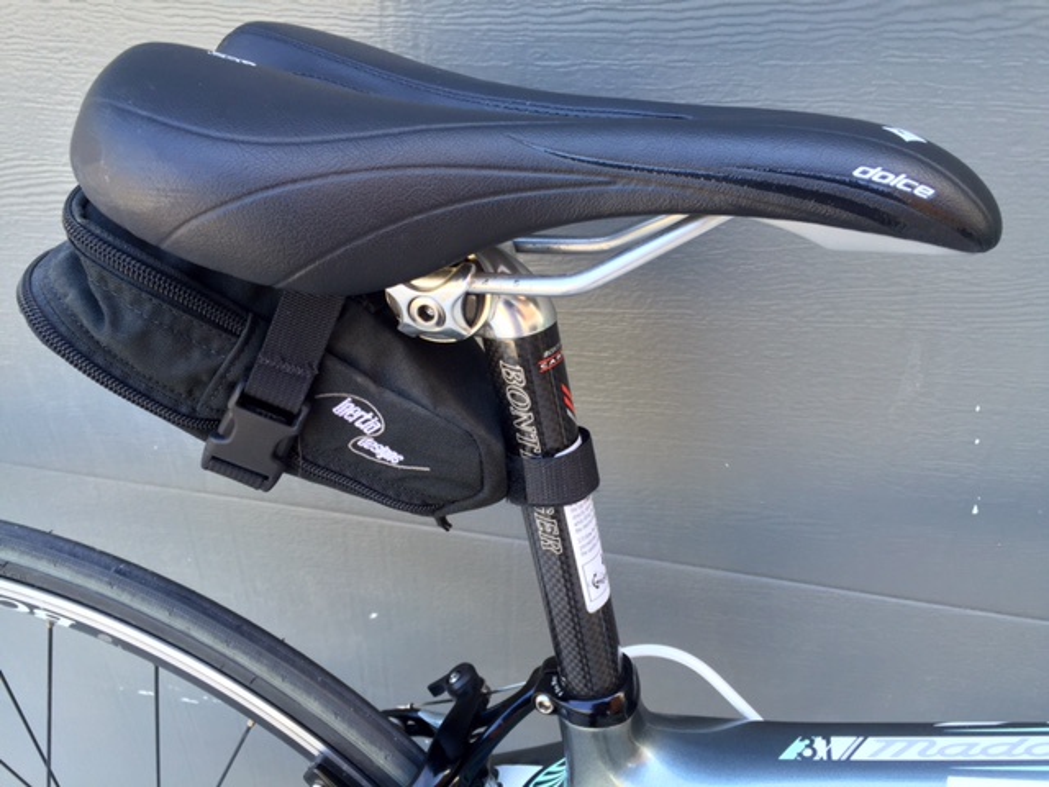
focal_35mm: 29
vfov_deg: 48.2
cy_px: 394
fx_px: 879
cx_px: 524
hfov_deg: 61.7
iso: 32
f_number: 2.2
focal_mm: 4.15
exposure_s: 1/40
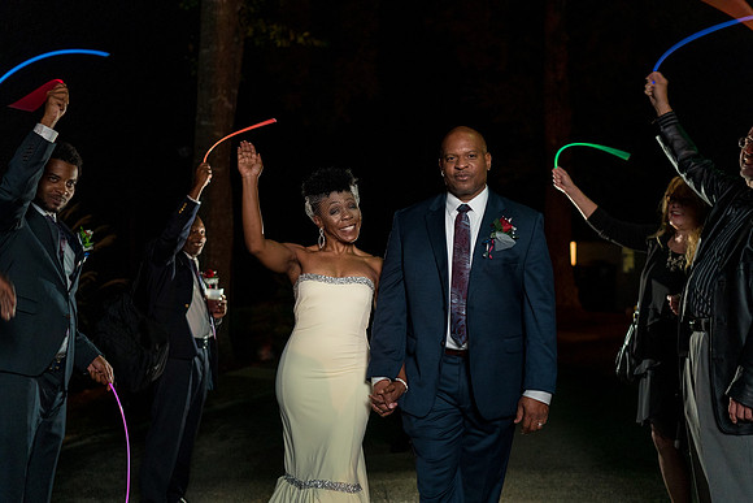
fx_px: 779
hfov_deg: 51.6
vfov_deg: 35.7
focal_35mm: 37
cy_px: 240
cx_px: 389
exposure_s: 1/100
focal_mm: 35
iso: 2000
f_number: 2
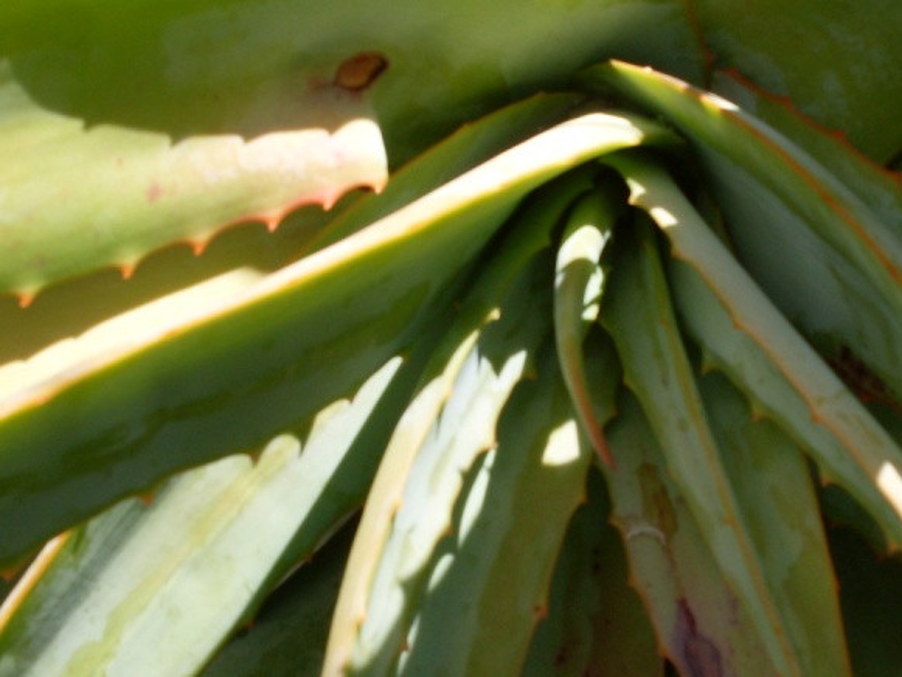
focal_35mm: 67
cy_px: 407
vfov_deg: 21.9
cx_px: 571
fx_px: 1746
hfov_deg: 28.8
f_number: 8.4
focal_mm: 6.3
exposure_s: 1/125
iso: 80
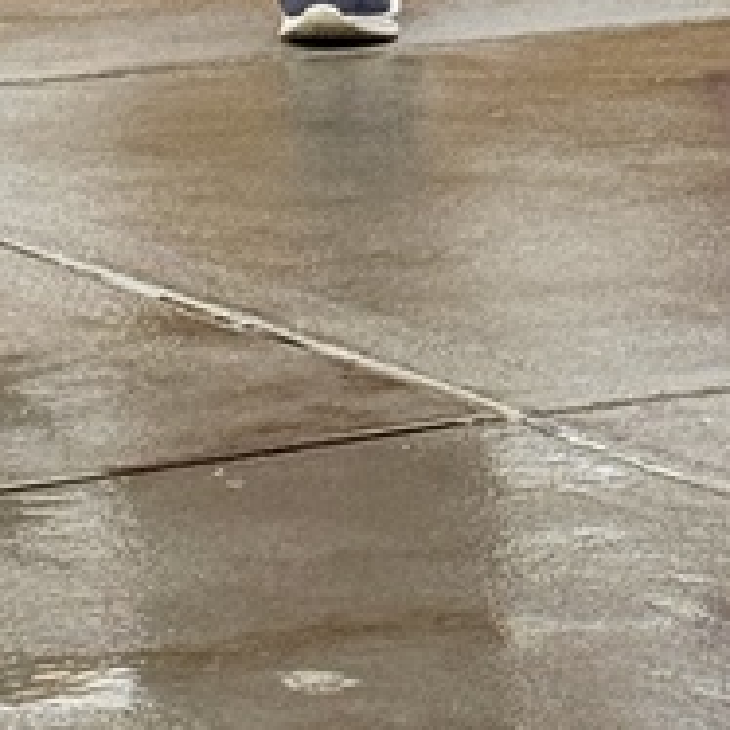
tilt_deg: +0.3
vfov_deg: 6.9
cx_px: 867
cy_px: -1261
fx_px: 5535
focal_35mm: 232
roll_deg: -0.8
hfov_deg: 7.5
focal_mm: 6.76
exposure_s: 1/700
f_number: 1.78
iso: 64
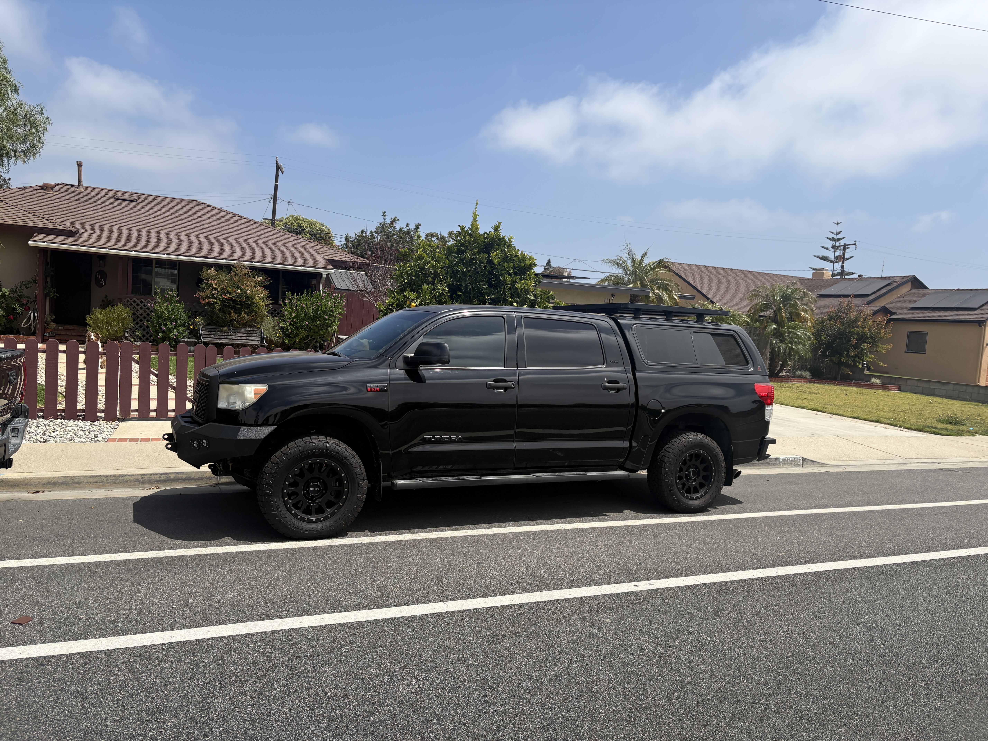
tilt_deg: -2.6
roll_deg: -2.8
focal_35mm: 26
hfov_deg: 67.3
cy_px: 370
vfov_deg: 53.1
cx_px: 494
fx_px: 742
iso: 50
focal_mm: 5.96
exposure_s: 1/4065
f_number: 1.6
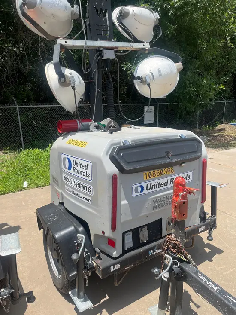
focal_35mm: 26
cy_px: 158
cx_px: 118
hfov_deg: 53.1
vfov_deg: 67.3
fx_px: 236
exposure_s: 1/2571
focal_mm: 5.1
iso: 50
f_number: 1.6
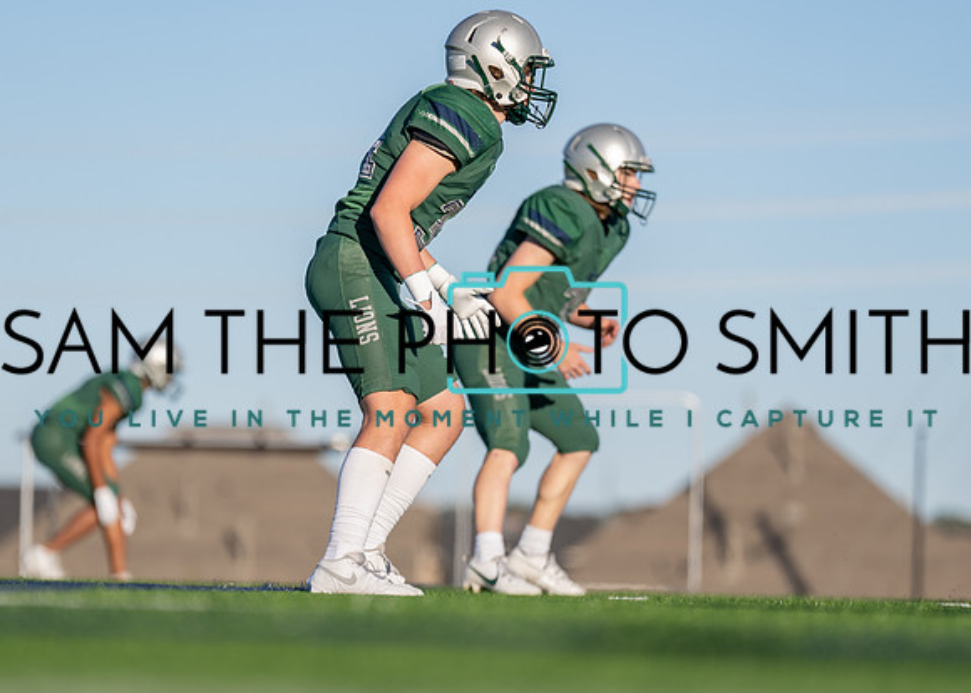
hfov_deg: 7.5
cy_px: 443
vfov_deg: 5.3
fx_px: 7448
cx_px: 390
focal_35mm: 270
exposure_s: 1/1600
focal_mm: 200
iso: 100
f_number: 2.8
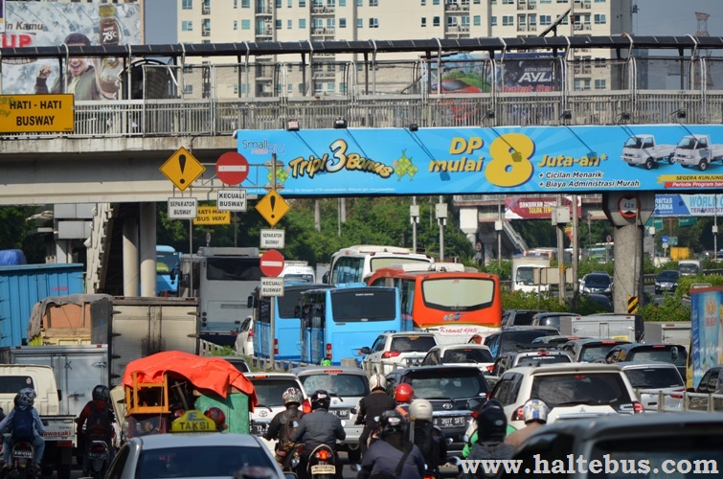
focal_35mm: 300
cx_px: 362
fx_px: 6012
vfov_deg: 4.6
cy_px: 240
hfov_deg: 6.9
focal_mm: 200
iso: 400
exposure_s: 1/3200
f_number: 7.1
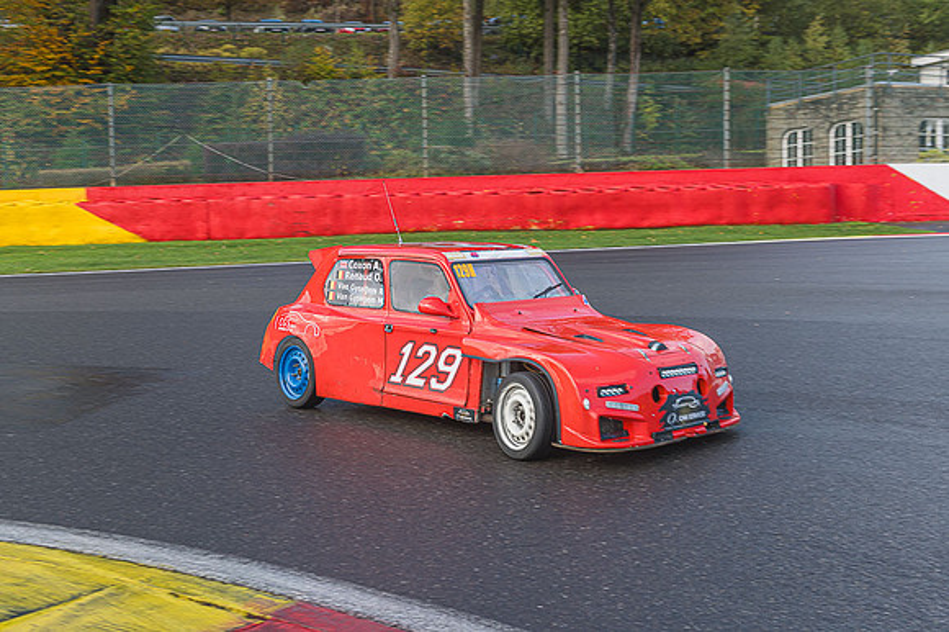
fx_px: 1186
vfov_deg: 29.8
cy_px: 316
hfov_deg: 43.6
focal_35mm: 45
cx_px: 474
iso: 220
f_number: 5.6
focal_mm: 45
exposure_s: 1/250
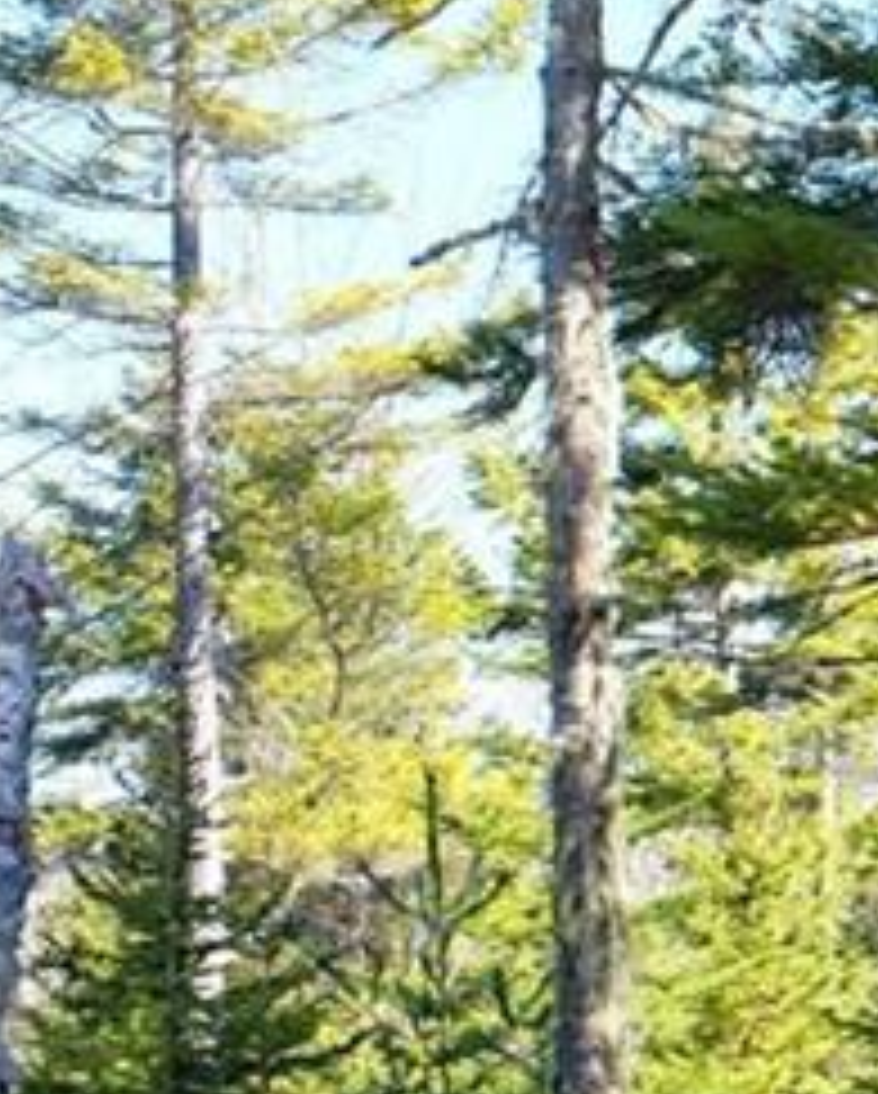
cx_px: 2211
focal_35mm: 158
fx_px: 5122
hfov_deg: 8.8
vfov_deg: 12.2
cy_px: 707
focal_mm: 26.5
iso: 400
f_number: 5.6
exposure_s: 1/210
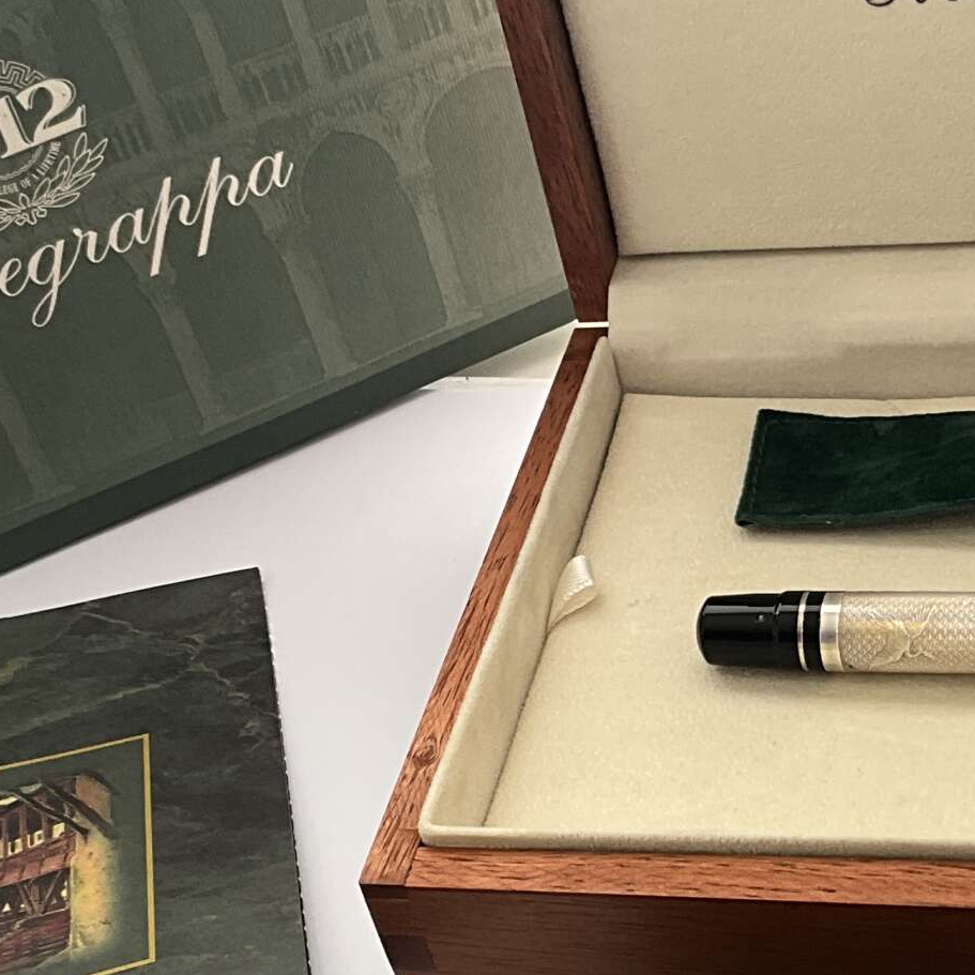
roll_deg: +11.8
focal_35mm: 72
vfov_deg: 23.8
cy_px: 682
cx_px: 705
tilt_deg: -43.1
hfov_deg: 23.8
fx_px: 2294
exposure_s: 1/100
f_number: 1.8
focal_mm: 3
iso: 32
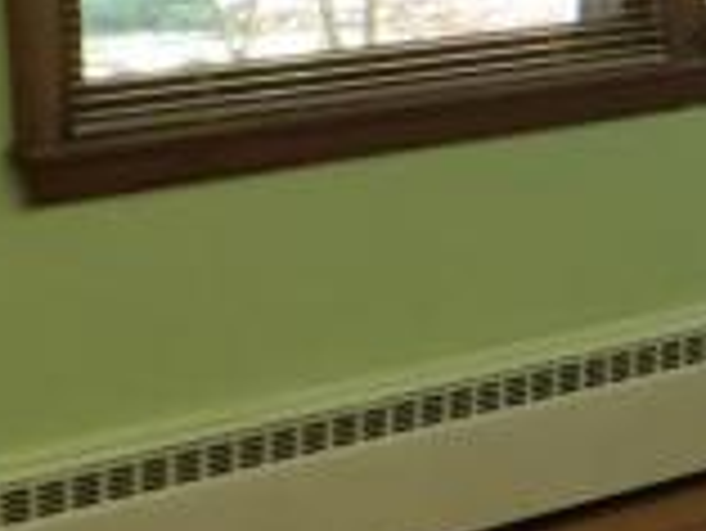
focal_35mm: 189
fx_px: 3858
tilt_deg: -7.7
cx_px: 1090
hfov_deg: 10.1
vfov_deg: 7.8
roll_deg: +0.4
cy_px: 50
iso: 64
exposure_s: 1/30
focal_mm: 4.15
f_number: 2.2
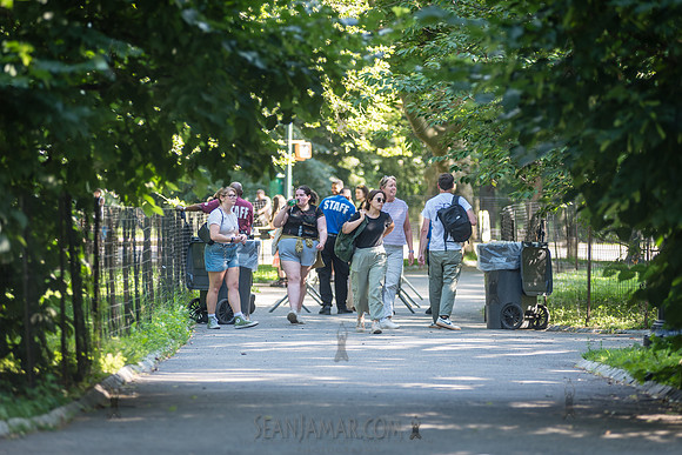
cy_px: 228
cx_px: 341
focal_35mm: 155
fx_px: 2938
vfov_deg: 8.9
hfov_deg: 13.2
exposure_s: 1/160
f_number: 2.8
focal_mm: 155
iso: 160
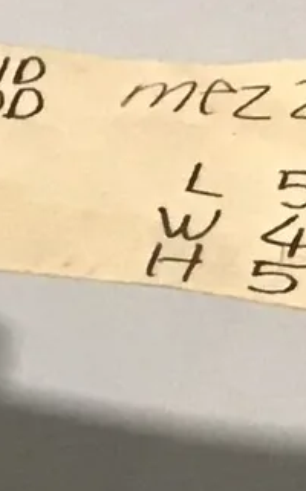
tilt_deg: -45.0
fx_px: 2742
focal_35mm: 205
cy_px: 434
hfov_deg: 6.2
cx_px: -375
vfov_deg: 10.2
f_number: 2.4
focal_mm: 3.3
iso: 125
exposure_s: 1/30
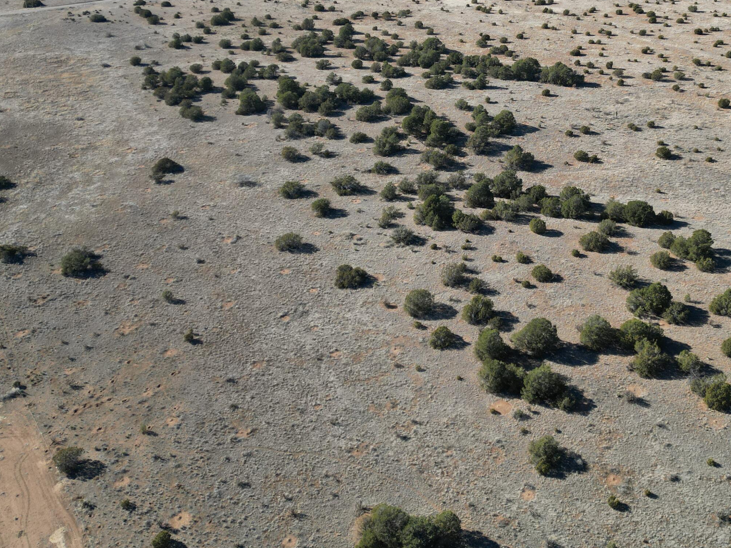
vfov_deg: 38.9
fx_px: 760
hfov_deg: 51.0
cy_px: 160
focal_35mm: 36
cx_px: 436
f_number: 1.7
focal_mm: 6.72
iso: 140
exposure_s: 1/2000
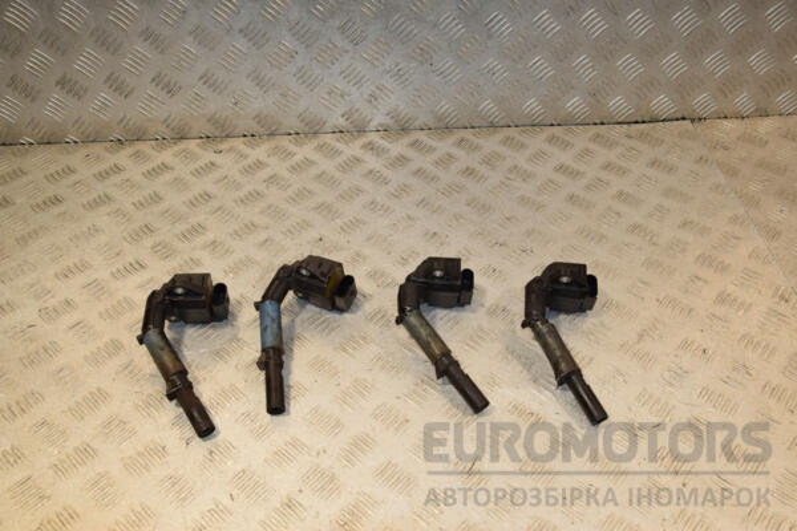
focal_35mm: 33
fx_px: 731
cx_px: 398
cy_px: 266
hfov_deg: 57.2
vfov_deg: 40.0
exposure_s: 1/200
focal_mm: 22
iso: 800
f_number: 8
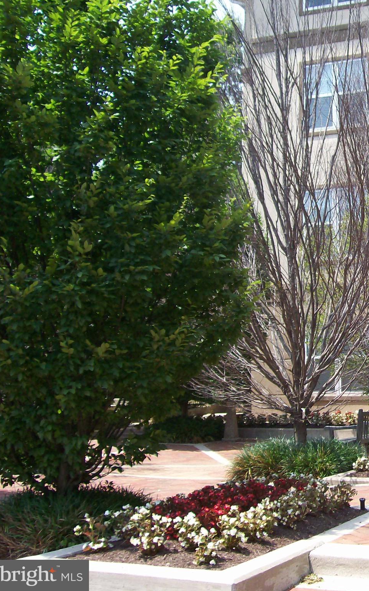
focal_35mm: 51
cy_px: 295
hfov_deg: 24.0
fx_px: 820
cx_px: 387
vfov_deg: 39.6
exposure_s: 1/581
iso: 80
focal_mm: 6
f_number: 2.7
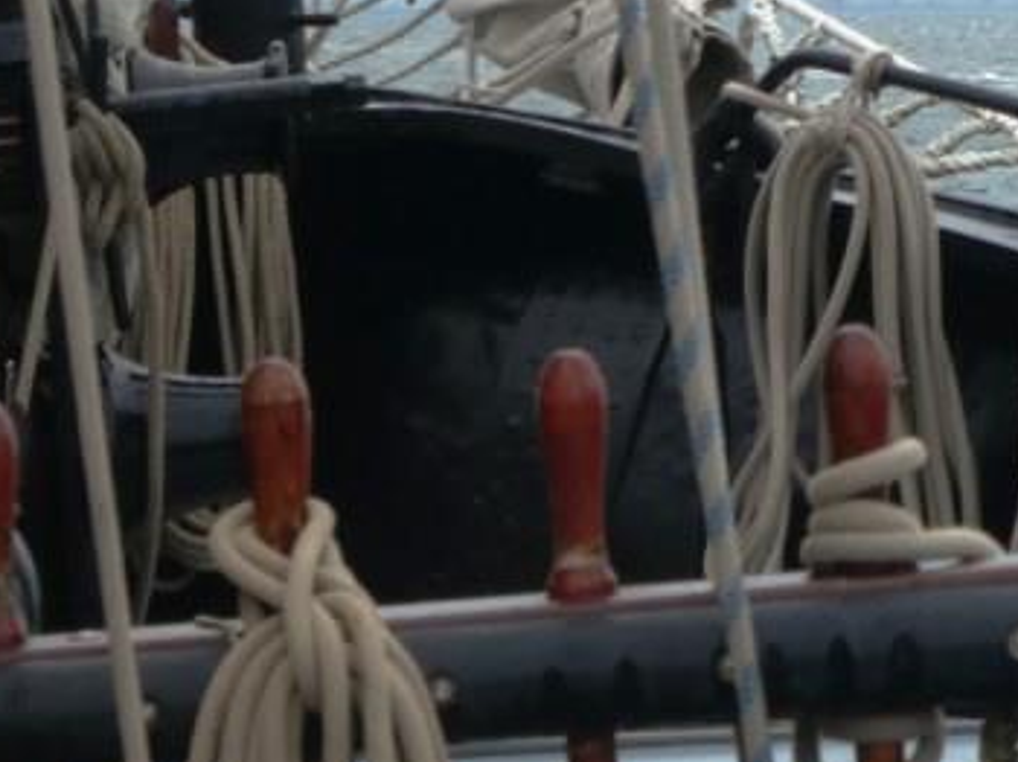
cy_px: -125
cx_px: 1451
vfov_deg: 2.7
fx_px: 15928
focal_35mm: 542
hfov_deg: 3.6
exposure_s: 1/250
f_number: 5.6
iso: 80
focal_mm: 33.2
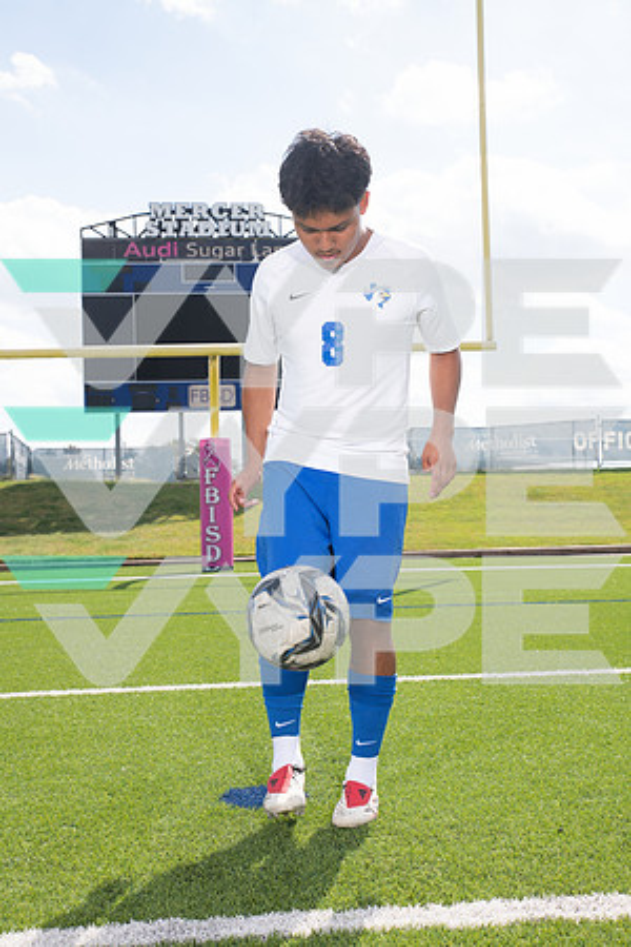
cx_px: 316
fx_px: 1104
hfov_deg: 31.9
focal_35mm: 42
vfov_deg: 46.4
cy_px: 474
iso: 125
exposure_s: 1/320
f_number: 7.1
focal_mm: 42
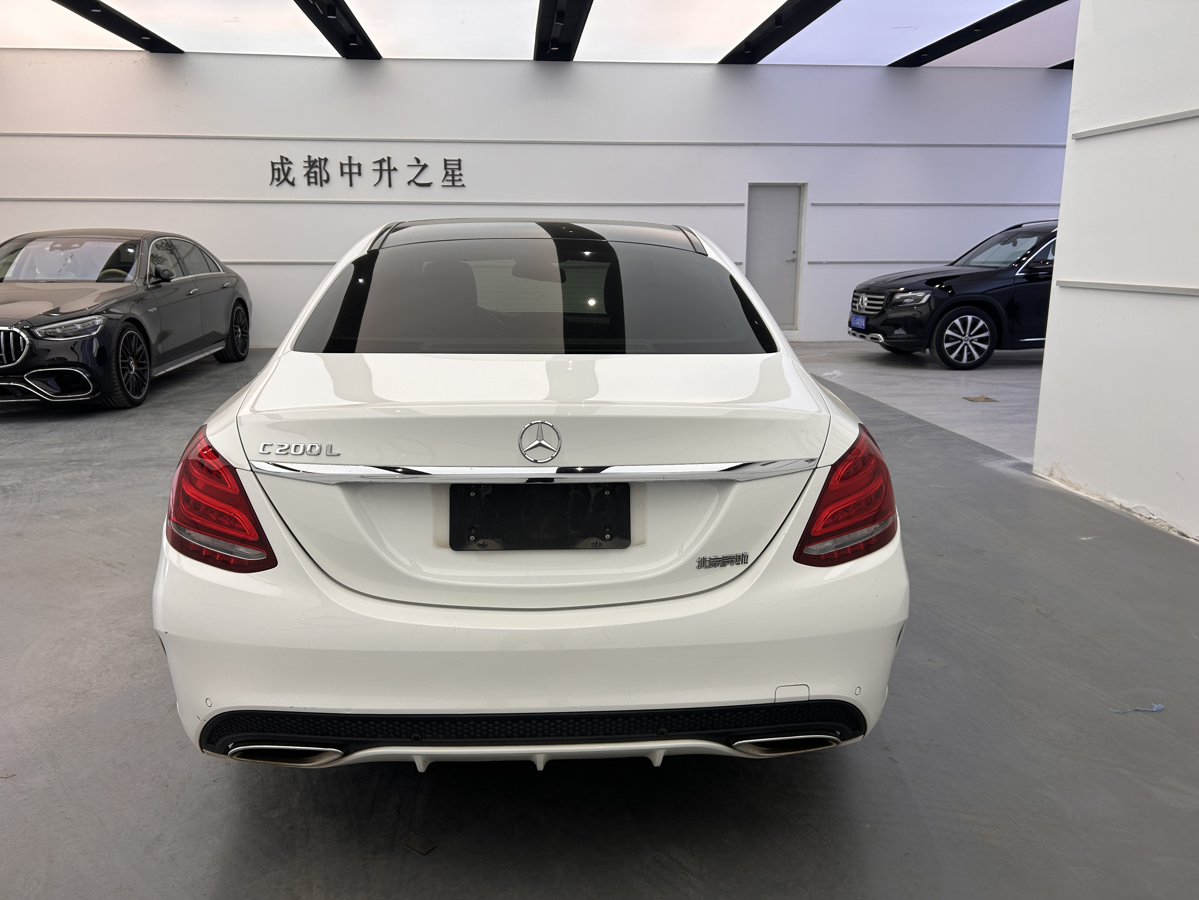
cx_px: 600
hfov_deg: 67.3
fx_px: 901
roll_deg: +0.4
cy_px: 450
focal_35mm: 26
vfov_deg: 53.1
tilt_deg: -13.0
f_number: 1.5
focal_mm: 5.7
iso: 40
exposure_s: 1/189
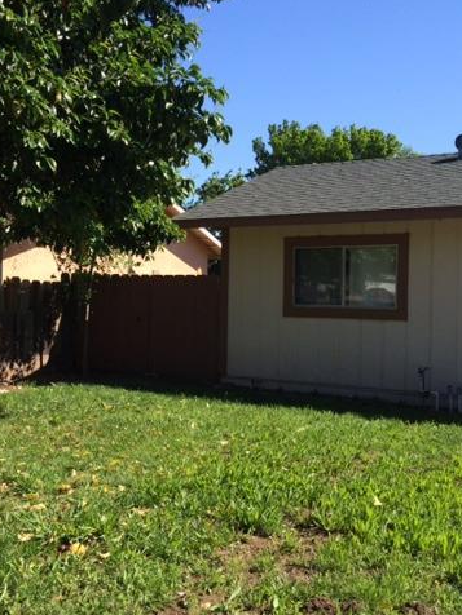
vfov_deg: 47.9
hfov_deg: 36.7
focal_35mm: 39
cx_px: 186
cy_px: 306
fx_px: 694
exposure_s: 1/1244
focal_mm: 4.15
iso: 32
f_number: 2.2
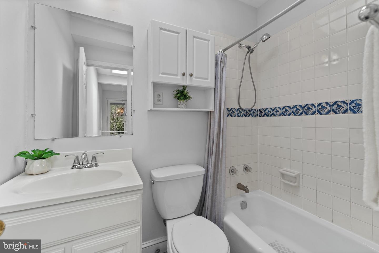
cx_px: 190
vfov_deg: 81.2
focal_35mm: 14
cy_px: 126
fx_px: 147
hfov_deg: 104.3
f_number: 8
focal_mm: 14
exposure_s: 1/15
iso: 100
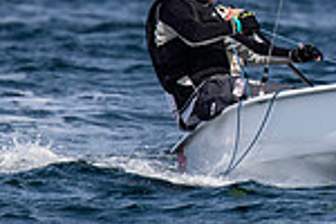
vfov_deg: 0.8
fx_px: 16780
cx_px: 500
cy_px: -73
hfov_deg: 1.1
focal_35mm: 1798
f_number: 5
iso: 400
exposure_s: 1/5000
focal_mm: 300
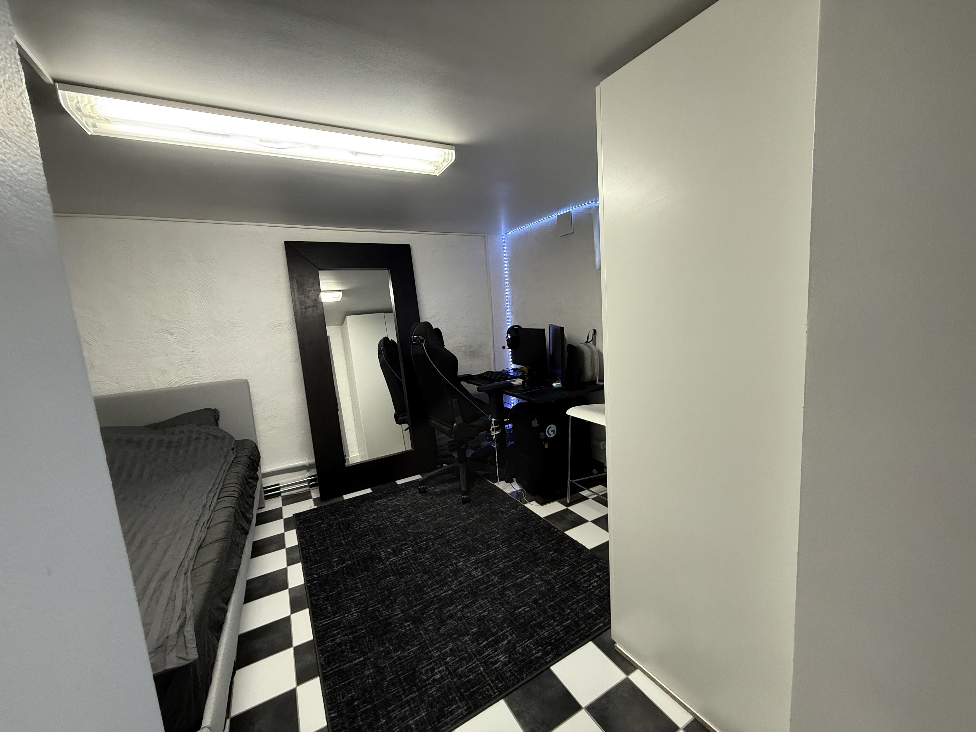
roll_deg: +4.4
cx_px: 488
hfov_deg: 102.1
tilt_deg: -7.4
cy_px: 366
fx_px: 395
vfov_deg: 85.7
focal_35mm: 14
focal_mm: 2.22
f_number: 2.2
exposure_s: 1/100
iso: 250
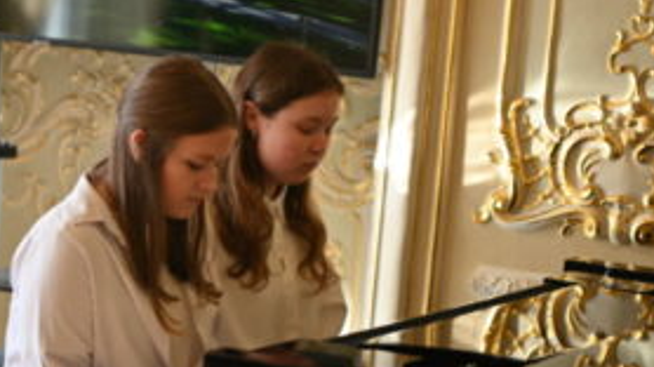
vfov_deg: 9.5
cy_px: 148
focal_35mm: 127
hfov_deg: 16.9
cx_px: 229
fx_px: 2201
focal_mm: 70
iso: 320
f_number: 2.8
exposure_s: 1/100
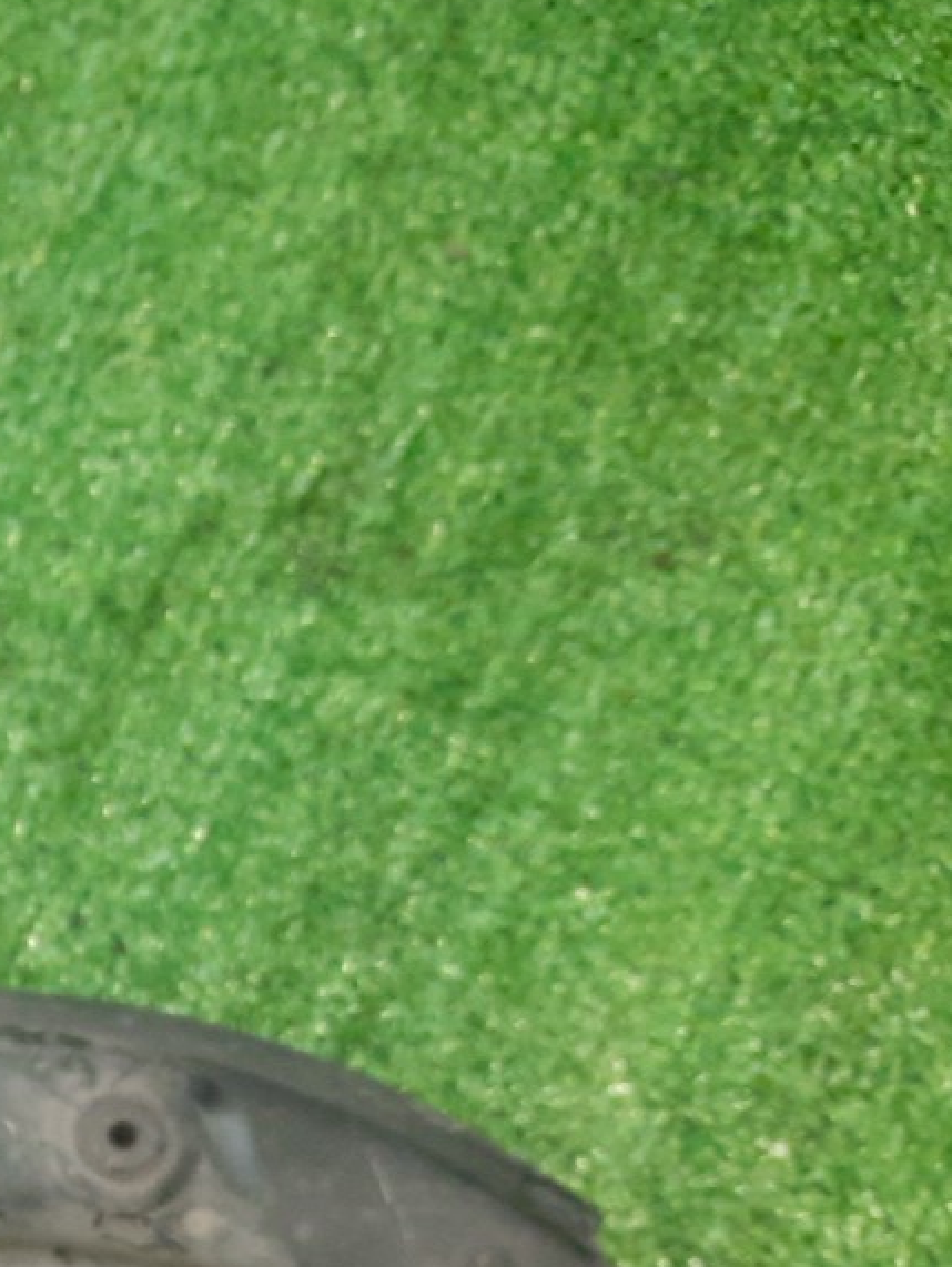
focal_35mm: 63
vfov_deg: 29.5
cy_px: 1129
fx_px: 2308
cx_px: -490
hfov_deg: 20.0
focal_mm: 4.6
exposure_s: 1/50
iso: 357
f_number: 2
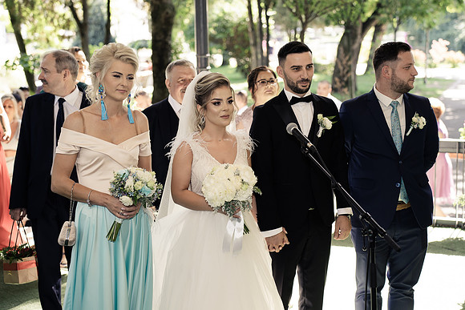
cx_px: 246
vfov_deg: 20.3
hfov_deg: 30.0
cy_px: 135
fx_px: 866
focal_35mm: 67
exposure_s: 1/100
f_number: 2.8
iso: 160
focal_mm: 59
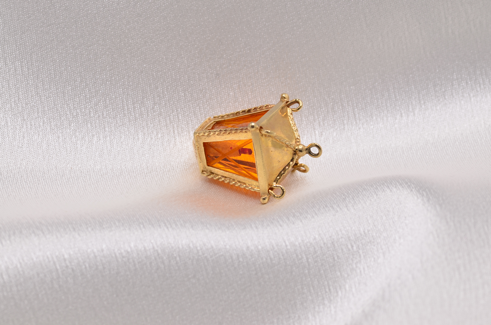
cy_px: 162
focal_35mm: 158
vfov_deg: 8.7
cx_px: 246
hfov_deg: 13.1
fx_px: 2144
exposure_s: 1/30
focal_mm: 105
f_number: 14
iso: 100
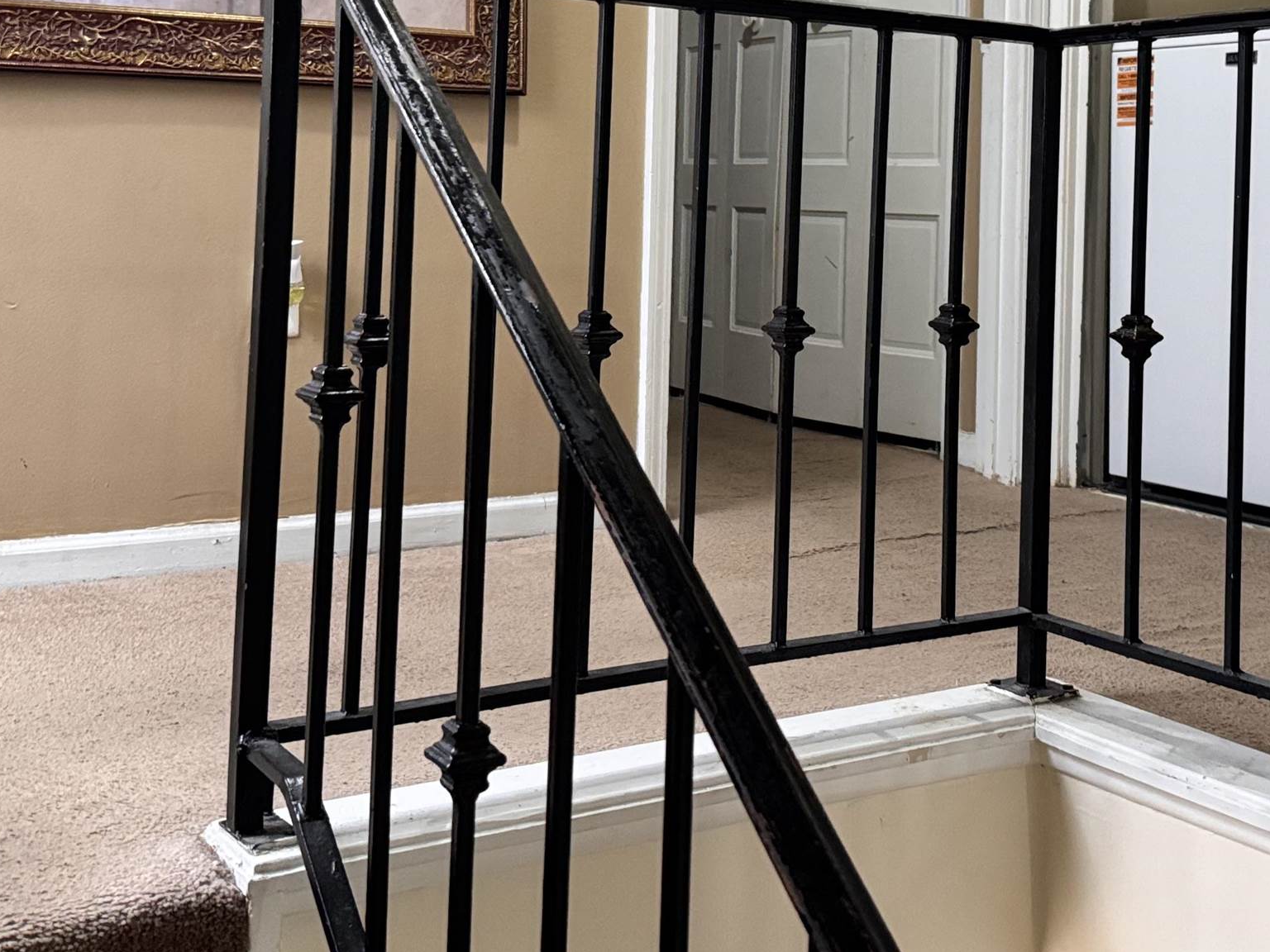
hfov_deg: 39.4
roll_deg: -1.5
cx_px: 782
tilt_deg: +1.7
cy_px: 142
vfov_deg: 29.3
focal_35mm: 48
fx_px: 1761
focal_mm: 6.76
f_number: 1.78
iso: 640
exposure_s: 1/60
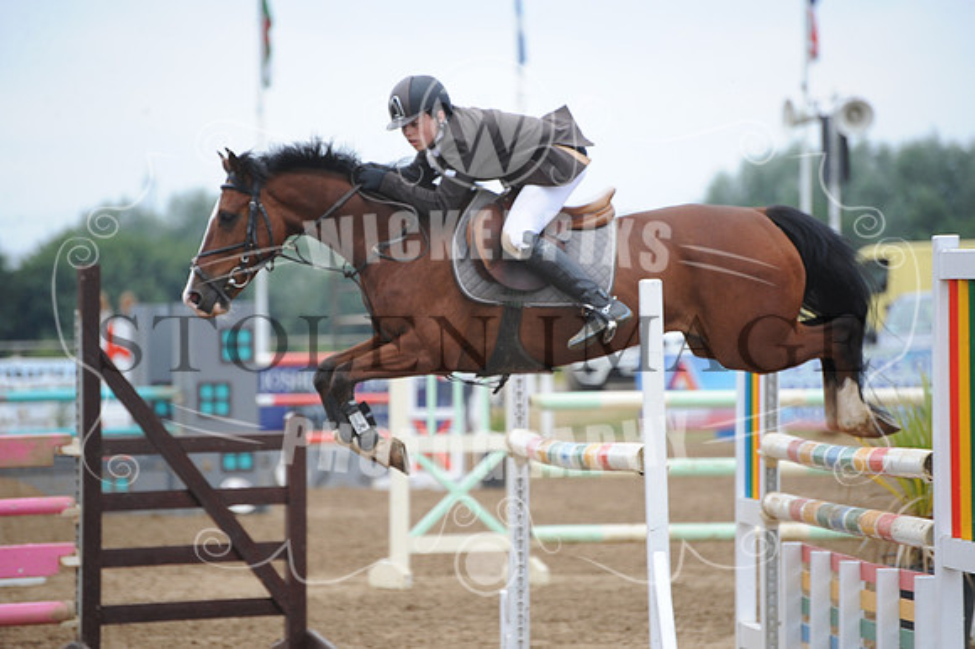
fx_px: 6496
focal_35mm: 240
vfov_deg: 5.7
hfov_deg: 8.6
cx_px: 488
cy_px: 324
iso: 1000
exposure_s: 1/1000
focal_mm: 240
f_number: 5.6
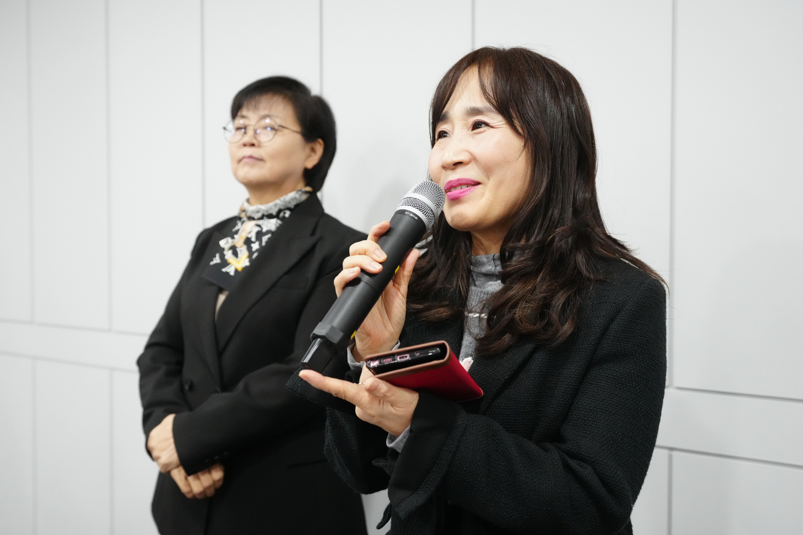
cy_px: 268
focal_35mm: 35
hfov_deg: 54.4
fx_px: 781
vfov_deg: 37.9
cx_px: 402
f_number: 4
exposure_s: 1/160
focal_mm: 35
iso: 5000
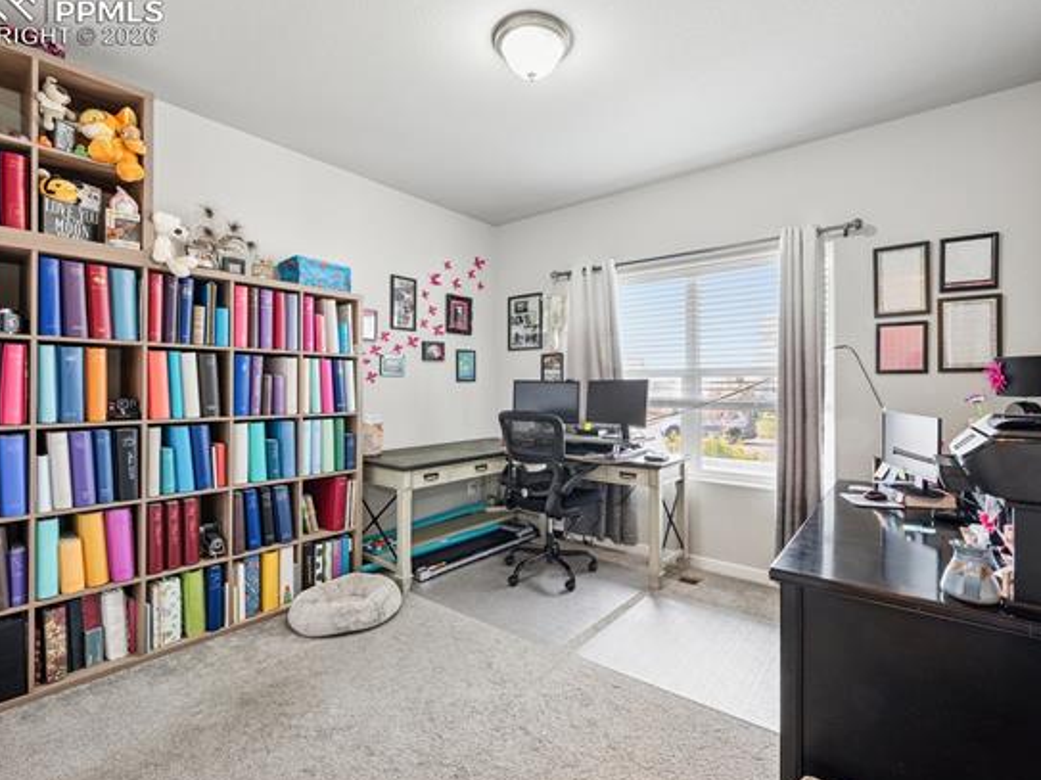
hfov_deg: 91.0
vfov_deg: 74.7
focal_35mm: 17
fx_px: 511
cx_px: 537
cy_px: 387
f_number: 11
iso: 800
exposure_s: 1/6
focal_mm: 15
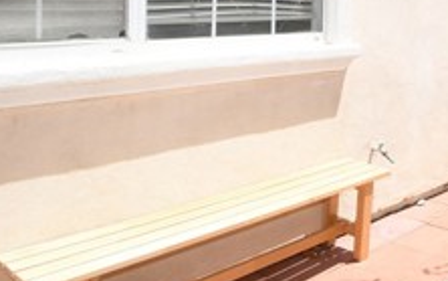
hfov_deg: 32.8
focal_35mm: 44
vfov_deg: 27.8
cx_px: 591
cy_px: 13
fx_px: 537
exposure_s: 1/250
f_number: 8
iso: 100
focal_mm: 10
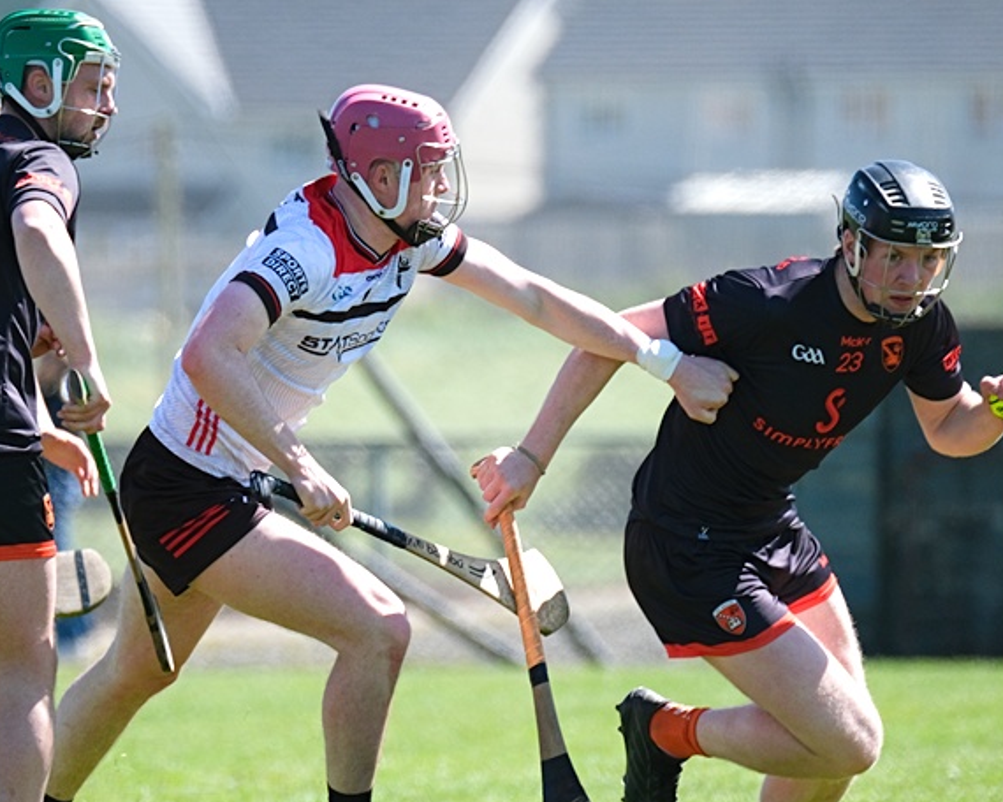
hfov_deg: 2.3
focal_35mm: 856
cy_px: 459
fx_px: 25410
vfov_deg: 1.8
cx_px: 433
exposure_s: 1/1700
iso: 800
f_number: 5.6
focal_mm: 372.6
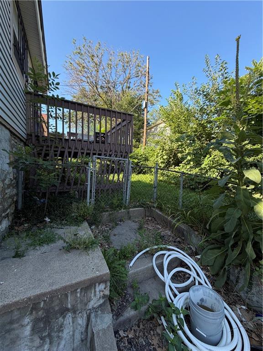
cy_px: 176
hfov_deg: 85.7
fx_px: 142
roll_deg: +1.8
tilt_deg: -1.2
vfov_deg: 102.1
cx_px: 132
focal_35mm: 14
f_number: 2.2
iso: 50
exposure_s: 1/351
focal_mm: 2.22
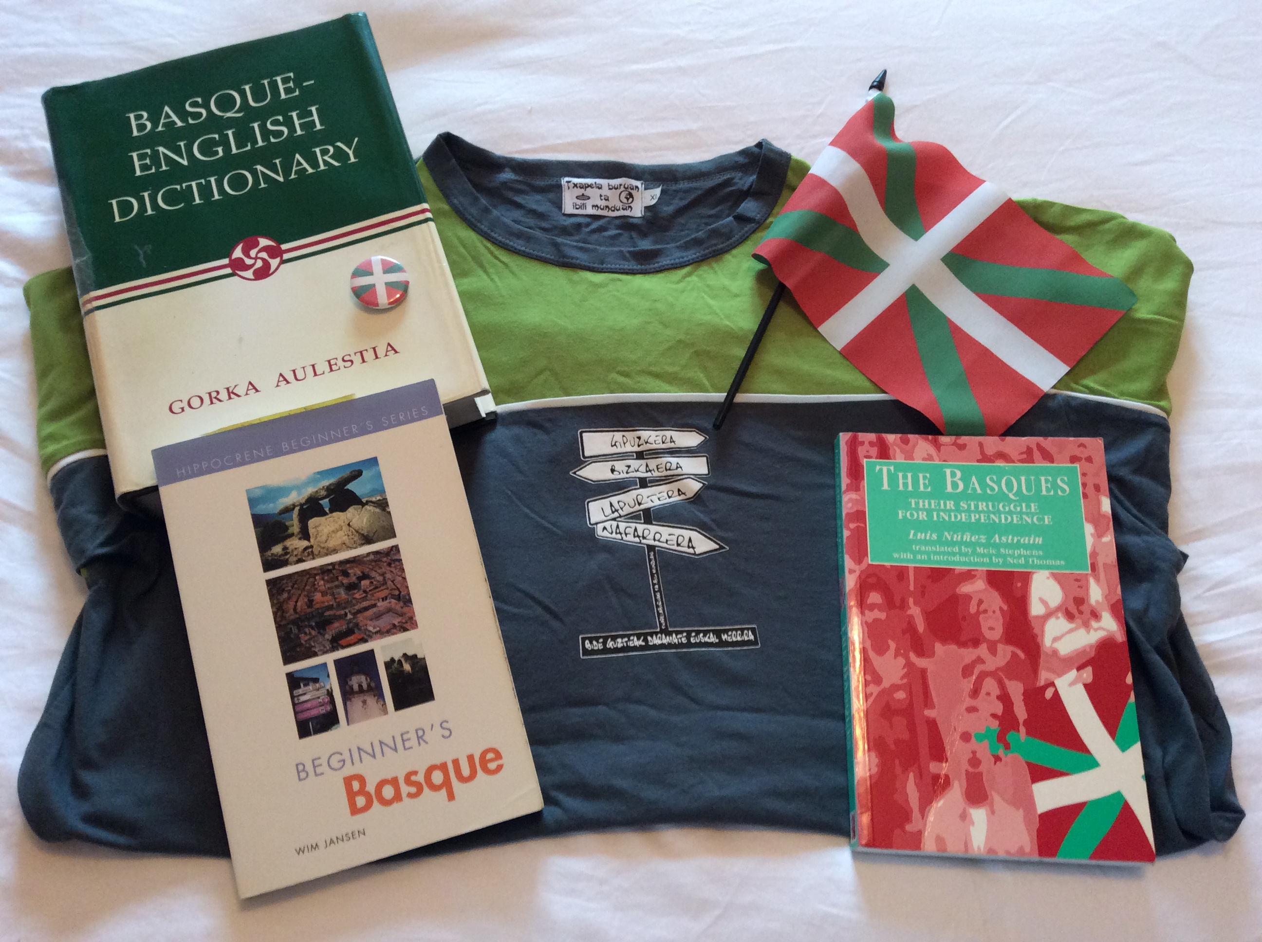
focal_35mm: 32
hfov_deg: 56.9
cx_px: 631
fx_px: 1165
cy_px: 471
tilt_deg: -62.8
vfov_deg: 44.1
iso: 125
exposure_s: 1/25
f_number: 2.4
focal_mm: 3.3
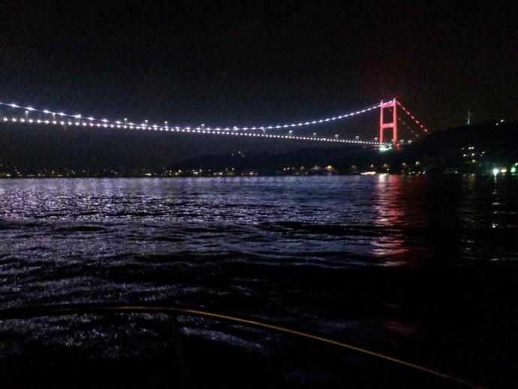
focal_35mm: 29
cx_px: 259
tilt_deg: -2.8
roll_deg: -1.6
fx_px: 434
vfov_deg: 48.3
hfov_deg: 61.6
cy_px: 194
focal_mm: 4.15
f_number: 2.2
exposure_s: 1/17
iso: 2000
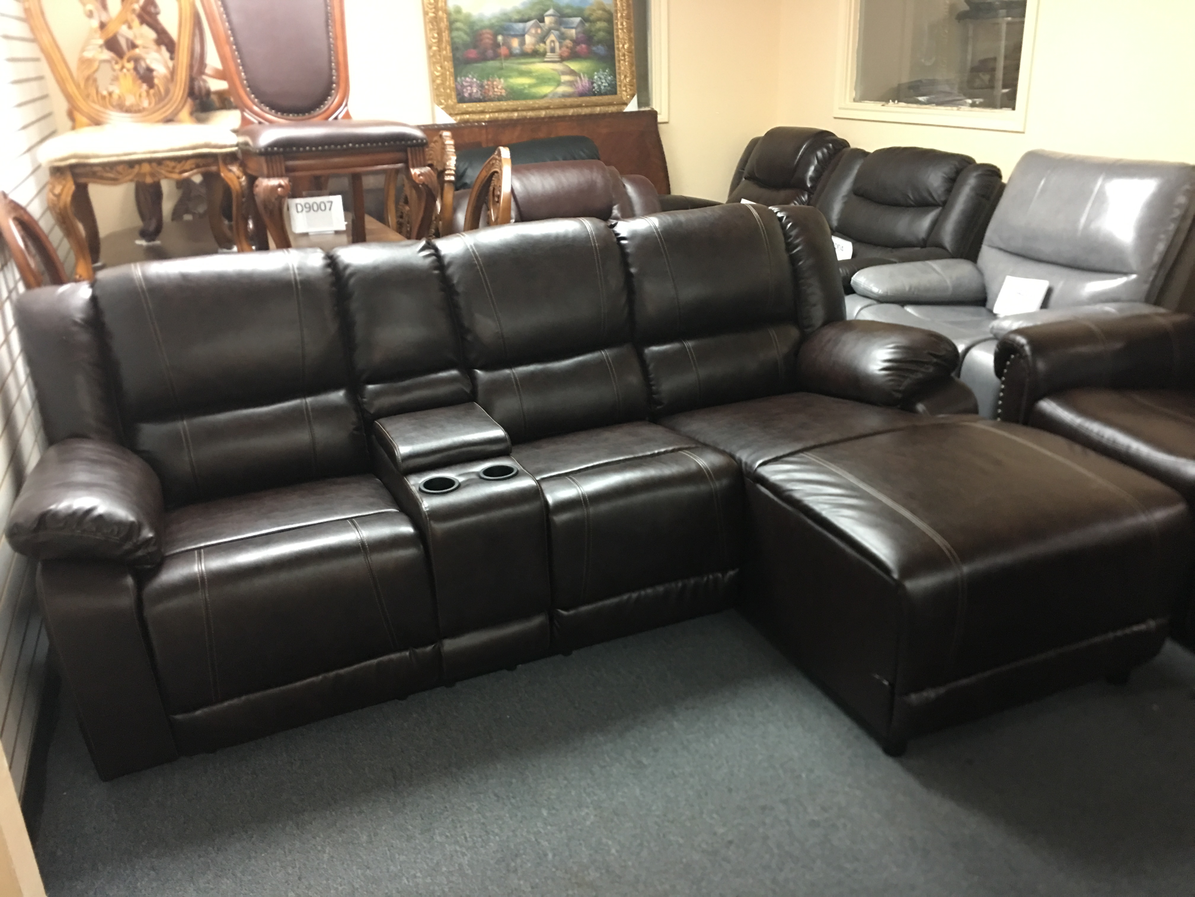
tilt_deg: -20.4
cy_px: 448
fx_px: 1001
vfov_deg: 48.2
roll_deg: +2.4
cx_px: 598
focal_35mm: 29
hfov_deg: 61.7
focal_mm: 4.15
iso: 50
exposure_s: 1/4
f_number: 2.2
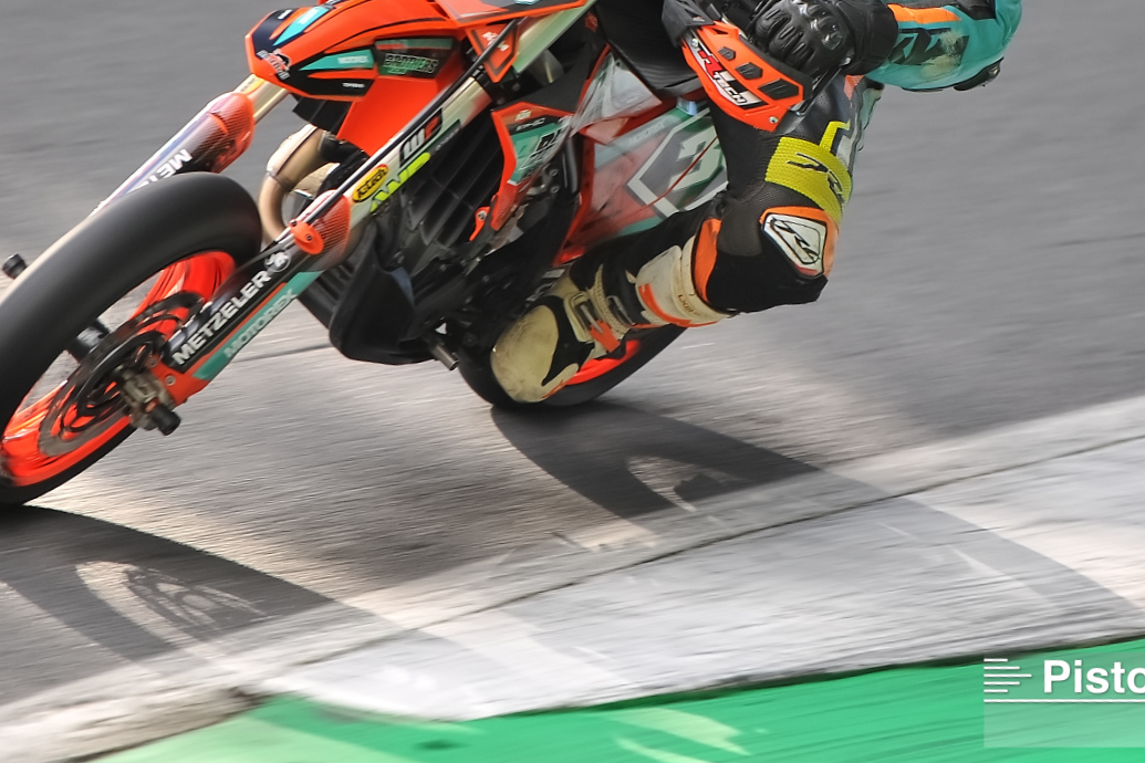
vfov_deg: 3.7
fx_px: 11672
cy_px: 179
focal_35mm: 367
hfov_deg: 5.6
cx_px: 396
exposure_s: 1/200
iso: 280
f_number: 2.8
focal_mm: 190
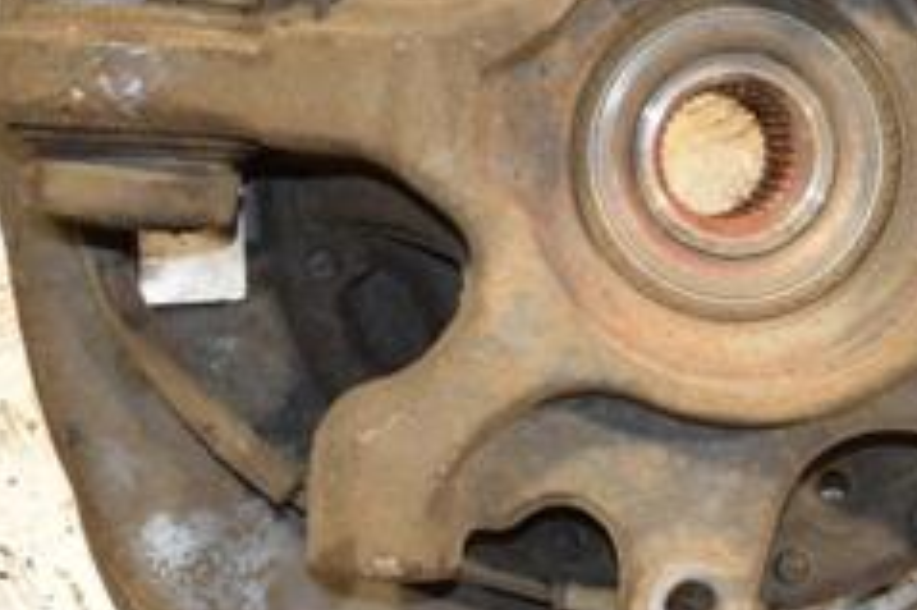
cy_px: 123
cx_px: 622
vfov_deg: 13.9
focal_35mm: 98
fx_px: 2494
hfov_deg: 20.7
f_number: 5
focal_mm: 26
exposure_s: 1/200
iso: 800
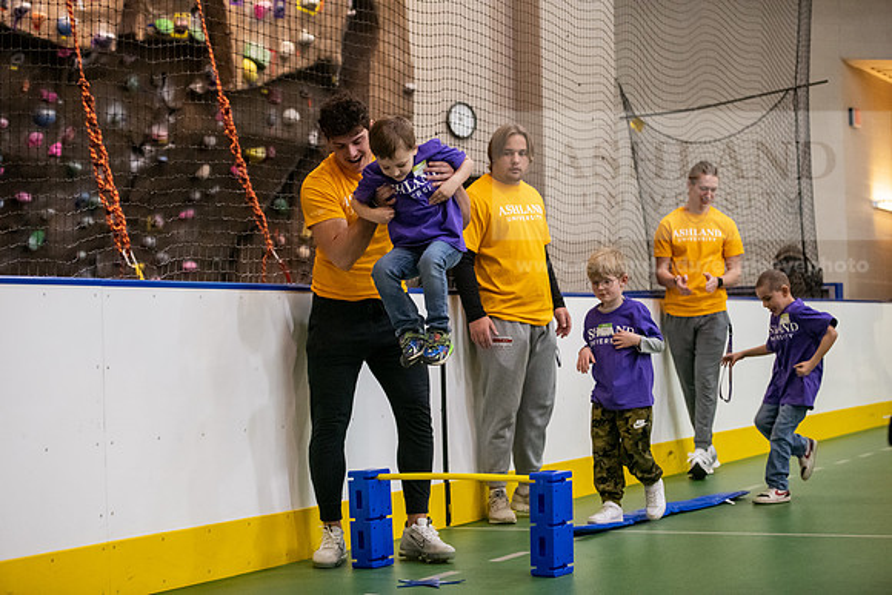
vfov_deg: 19.5
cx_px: 446
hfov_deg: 28.8
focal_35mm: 70
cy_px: 298
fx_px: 1735
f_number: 3.2
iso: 3200
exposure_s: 1/200
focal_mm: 70
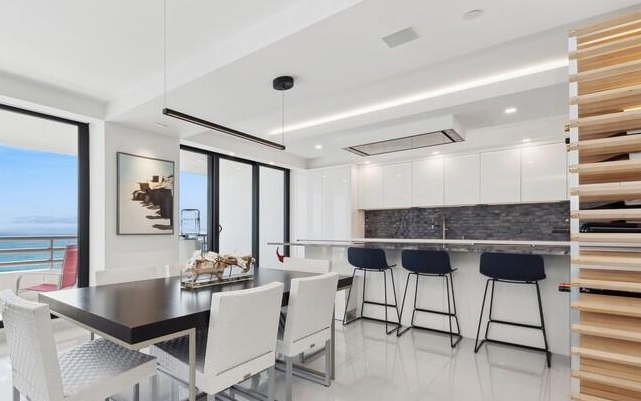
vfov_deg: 59.3
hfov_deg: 82.5
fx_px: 349
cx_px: 221
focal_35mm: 20
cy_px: 236
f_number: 8
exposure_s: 1/80
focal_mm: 14
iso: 100
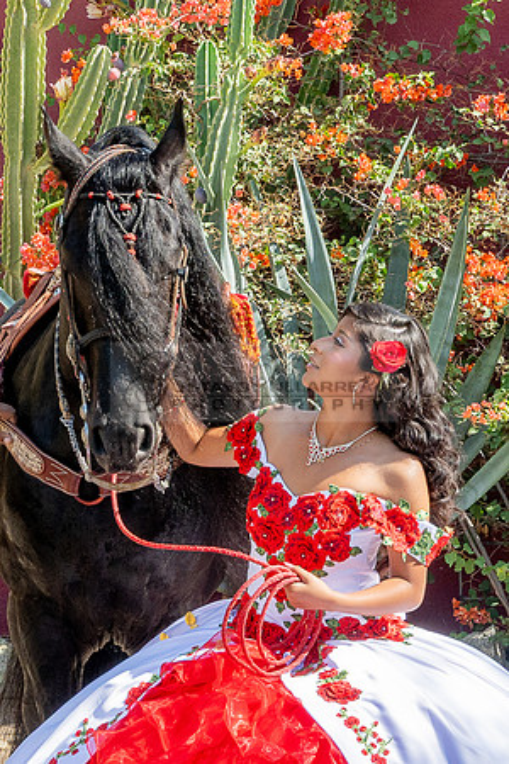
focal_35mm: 178
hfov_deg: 7.7
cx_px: 289
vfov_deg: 11.5
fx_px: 3782
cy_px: 577
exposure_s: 1/200
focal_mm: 58
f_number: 11
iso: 250
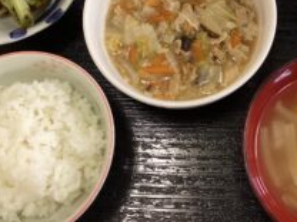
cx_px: 193
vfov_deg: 25.5
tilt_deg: -72.3
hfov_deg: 34.1
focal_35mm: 56
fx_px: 480
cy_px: 35
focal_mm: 3.3
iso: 320
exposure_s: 1/60
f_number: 2.4
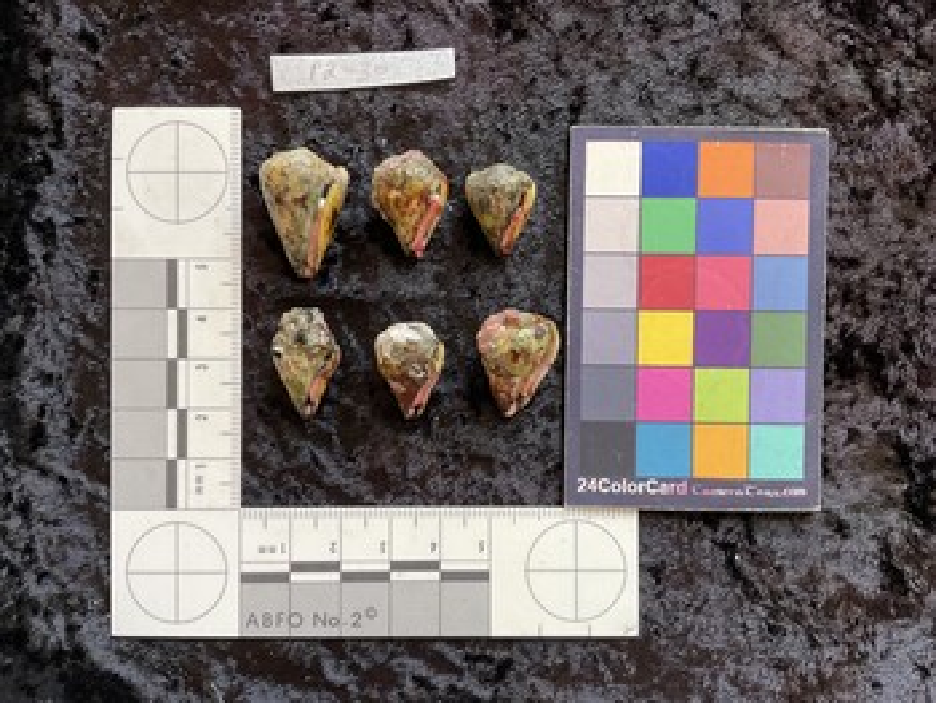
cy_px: 352
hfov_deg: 61.6
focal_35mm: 29
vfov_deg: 48.3
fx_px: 785
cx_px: 468
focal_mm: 3
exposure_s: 1/60
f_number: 1.8
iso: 64
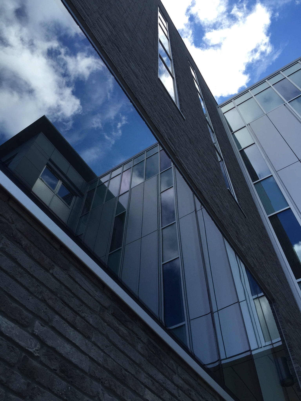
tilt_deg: +56.9
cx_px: 150
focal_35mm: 29
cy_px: 200
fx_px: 336
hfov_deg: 48.2
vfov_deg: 61.7
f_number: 2.2
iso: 32
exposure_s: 1/670
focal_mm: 4.15
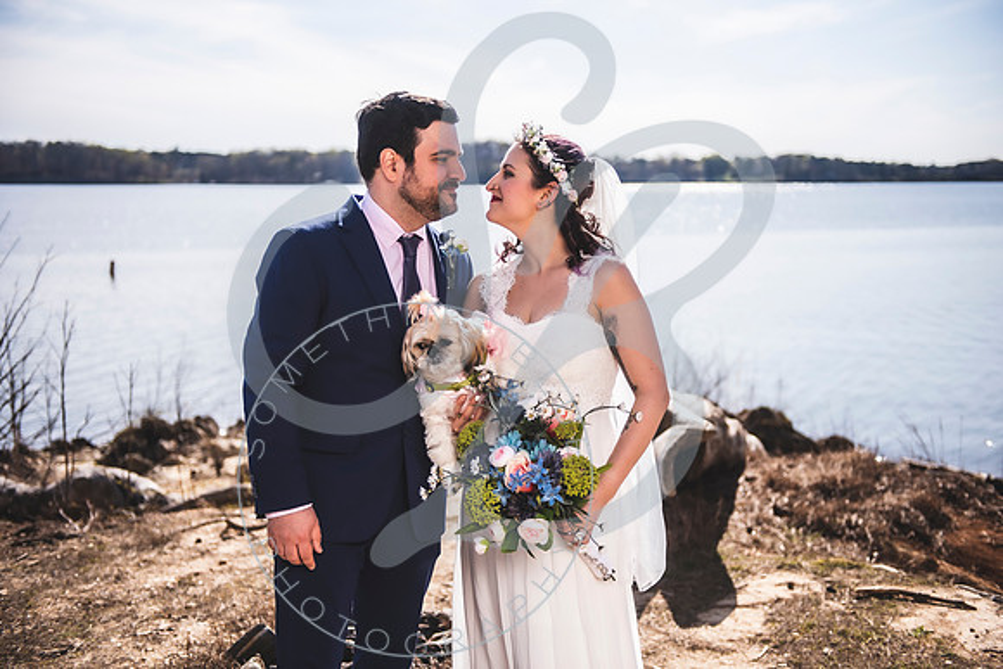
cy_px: 334
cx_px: 502
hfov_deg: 44.5
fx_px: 1226
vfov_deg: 30.5
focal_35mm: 44
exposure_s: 1/2000
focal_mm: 44
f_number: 2.8
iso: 100
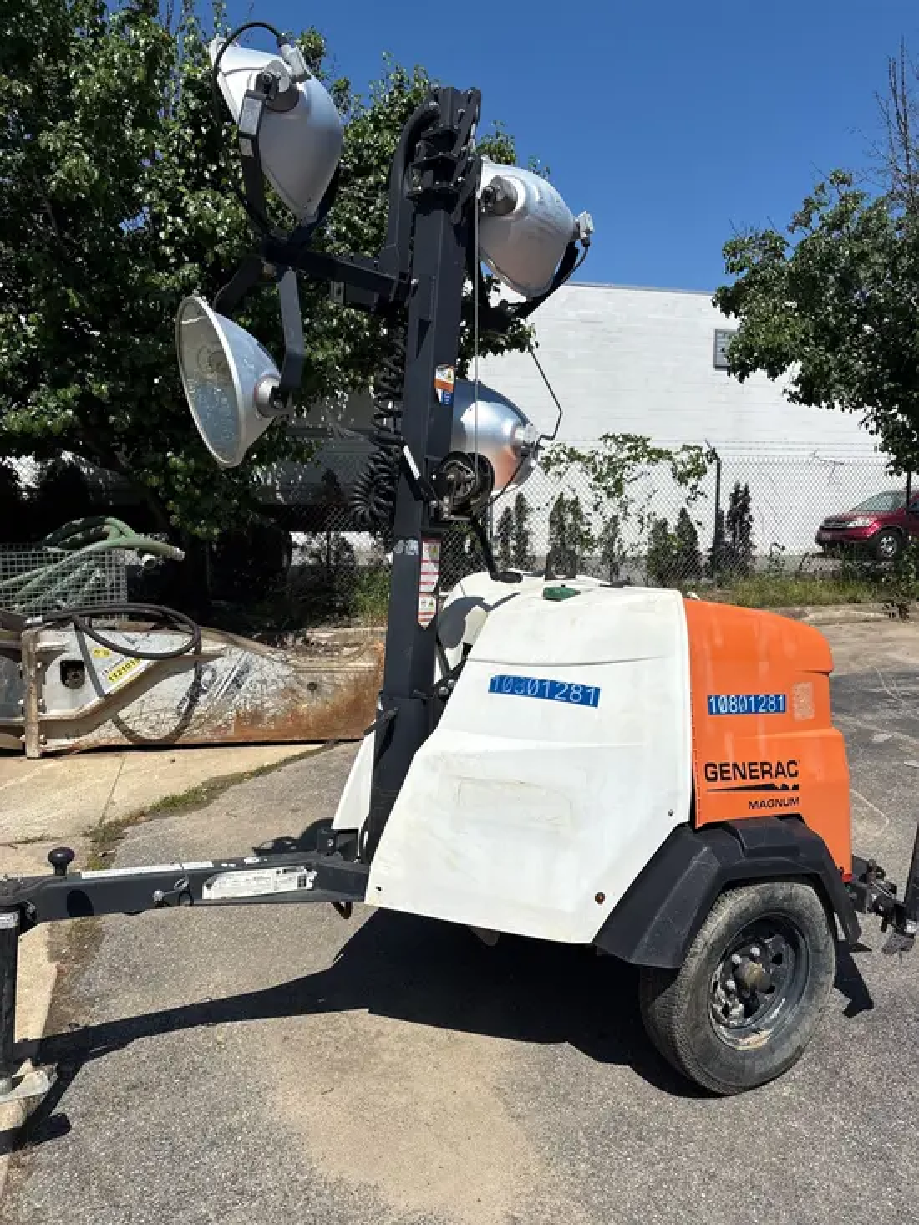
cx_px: 460
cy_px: 612
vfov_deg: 67.3
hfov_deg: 53.1
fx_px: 920
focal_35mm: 26
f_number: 1.6
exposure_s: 1/7813
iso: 50
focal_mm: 5.96
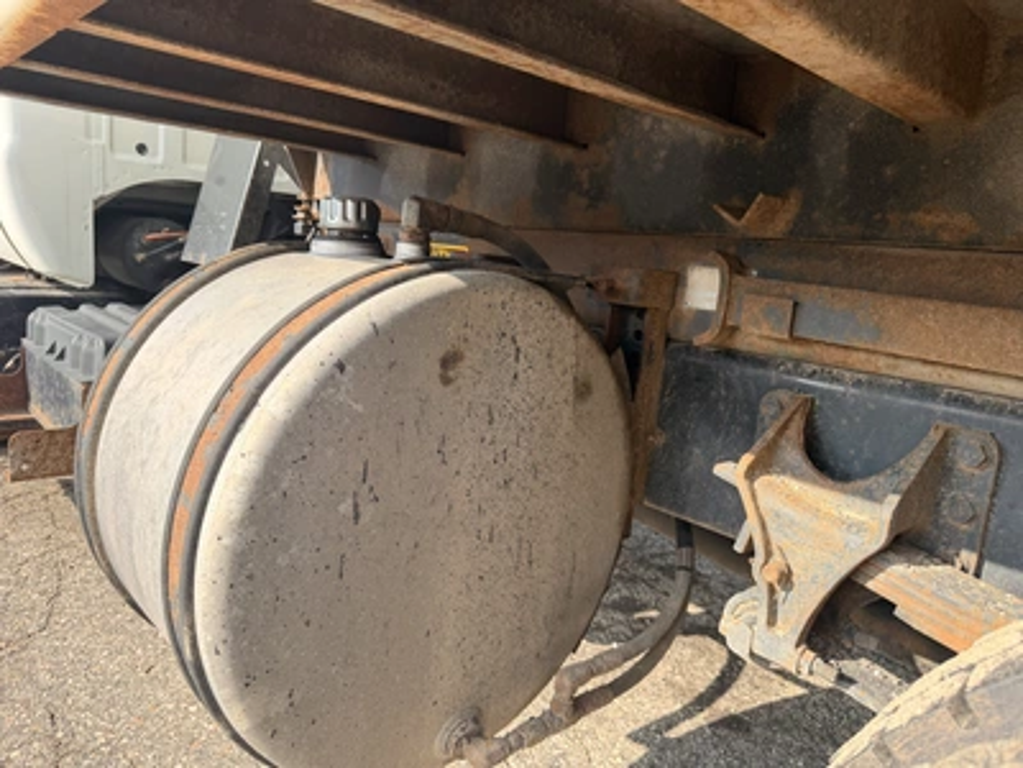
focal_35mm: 24
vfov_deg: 56.8
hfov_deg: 71.6
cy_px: 384
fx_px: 709
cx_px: 512
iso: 100
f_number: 1.78
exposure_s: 1/1585
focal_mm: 6.76
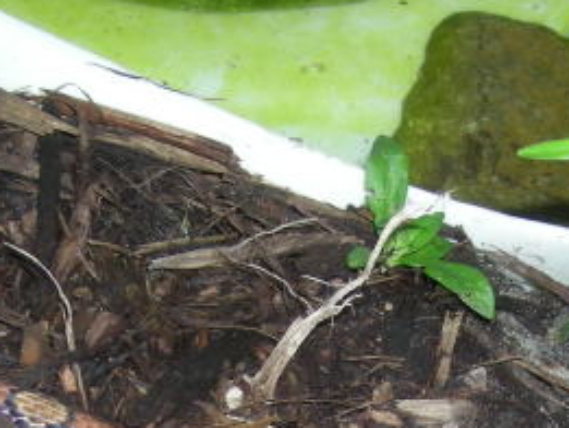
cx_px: 320
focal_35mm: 135
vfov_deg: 10.6
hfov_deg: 14.6
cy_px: 635
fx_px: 2220
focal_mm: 7.1
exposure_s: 1/60
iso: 130
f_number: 6.1
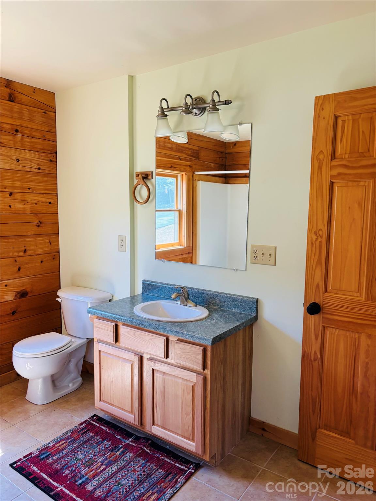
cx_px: 188
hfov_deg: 53.1
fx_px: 377
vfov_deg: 67.3
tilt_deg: -6.2
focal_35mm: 26
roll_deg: -1.6
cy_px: 250
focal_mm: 5.96
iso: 125
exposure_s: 1/120
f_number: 1.6
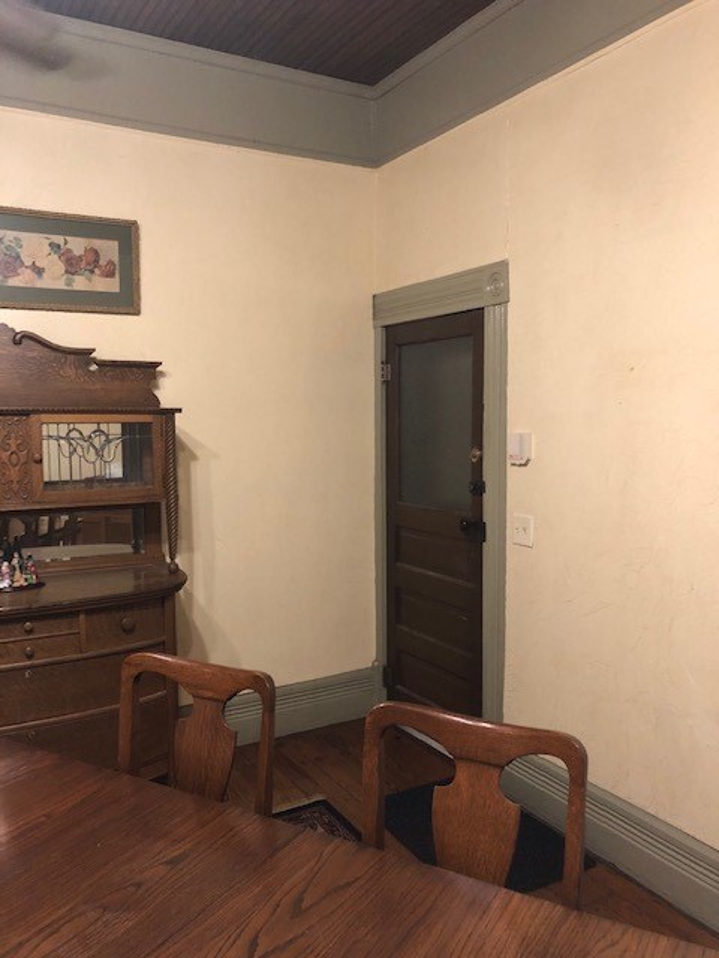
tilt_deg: -4.3
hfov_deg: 49.7
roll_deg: +0.3
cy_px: 479
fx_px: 775
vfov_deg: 63.4
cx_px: 360
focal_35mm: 28
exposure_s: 1/13
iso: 100
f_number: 1.8
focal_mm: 3.99
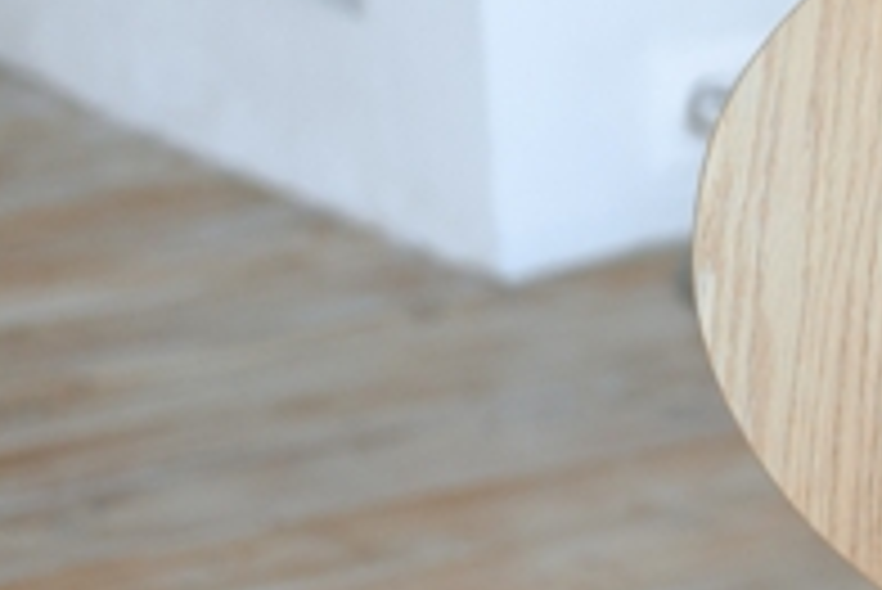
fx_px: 7208
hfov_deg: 6.7
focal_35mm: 294
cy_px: 522
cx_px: 2034
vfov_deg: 4.7
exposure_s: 1/200
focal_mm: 50
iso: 320
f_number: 1.8
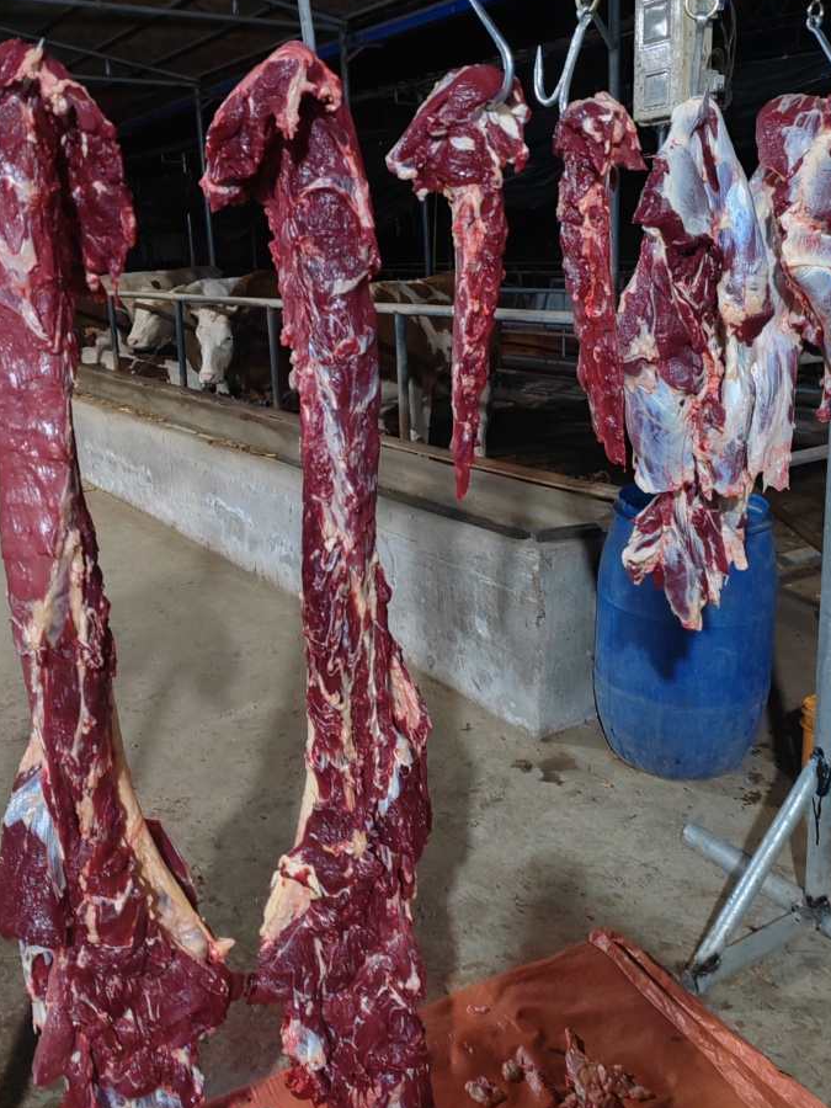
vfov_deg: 56.6
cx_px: 388
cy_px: 480
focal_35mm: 32
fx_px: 1024
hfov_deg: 44.1
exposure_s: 1/33
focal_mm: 6.14
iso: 16000
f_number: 1.8
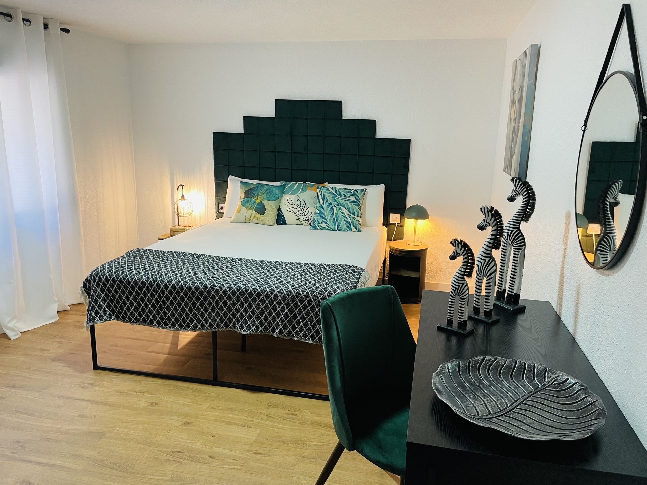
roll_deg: -1.6
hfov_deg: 67.3
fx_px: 486
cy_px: 242
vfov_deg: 53.1
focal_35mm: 26
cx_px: 324
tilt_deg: -11.9
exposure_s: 1/50
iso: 125
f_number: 1.6
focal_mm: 4.2
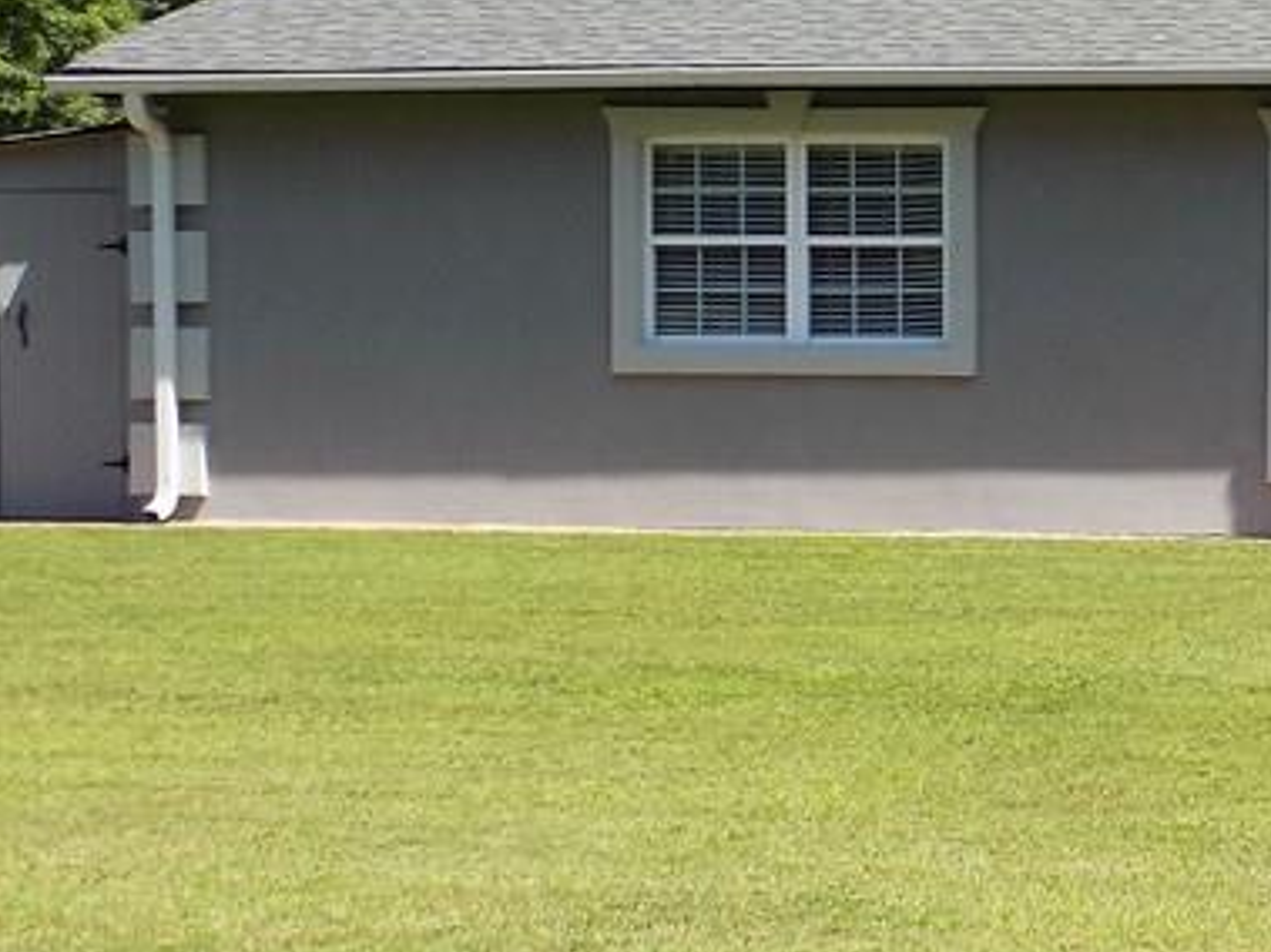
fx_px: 3671
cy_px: 607
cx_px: 1660
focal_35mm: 100
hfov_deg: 18.3
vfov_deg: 14.8
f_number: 3.5
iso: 80
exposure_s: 1/400
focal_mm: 6.6
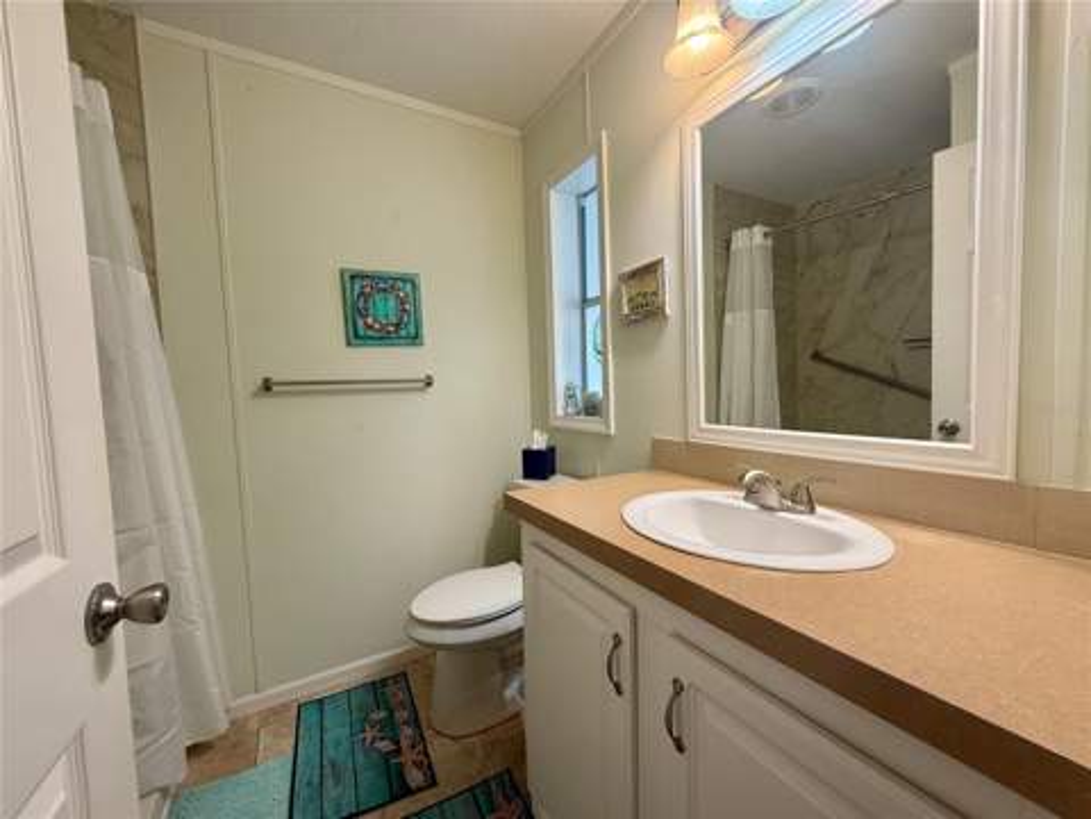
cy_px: 410
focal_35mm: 14
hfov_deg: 102.1
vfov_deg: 85.7
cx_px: 546
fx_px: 441
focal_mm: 2.22
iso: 125
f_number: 2.2
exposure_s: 1/120
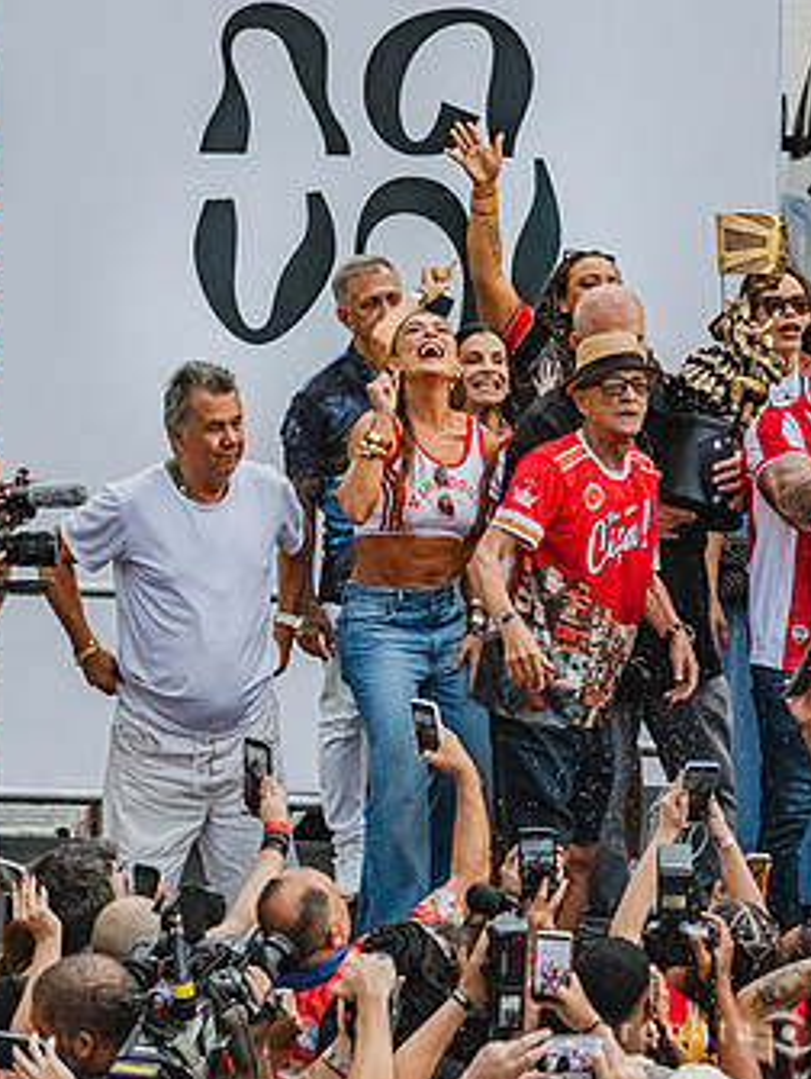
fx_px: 5238
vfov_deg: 11.7
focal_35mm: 168
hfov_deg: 8.8
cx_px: 782
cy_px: 465
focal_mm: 67.1
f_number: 3.6
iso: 2000
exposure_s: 1/2000
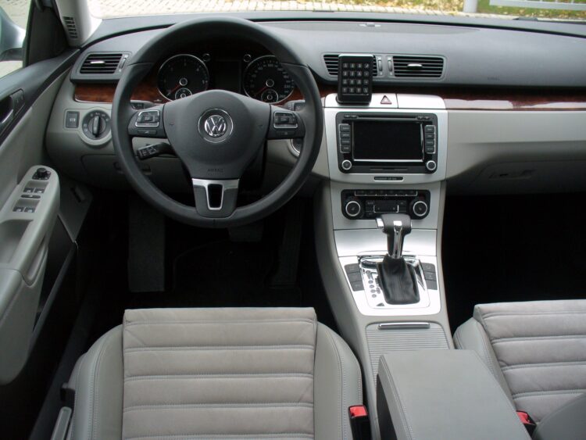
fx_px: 627
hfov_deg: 50.1
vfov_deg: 38.7
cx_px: 293
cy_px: 220
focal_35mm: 37
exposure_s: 1/40
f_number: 2.8
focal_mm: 6.1
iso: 100
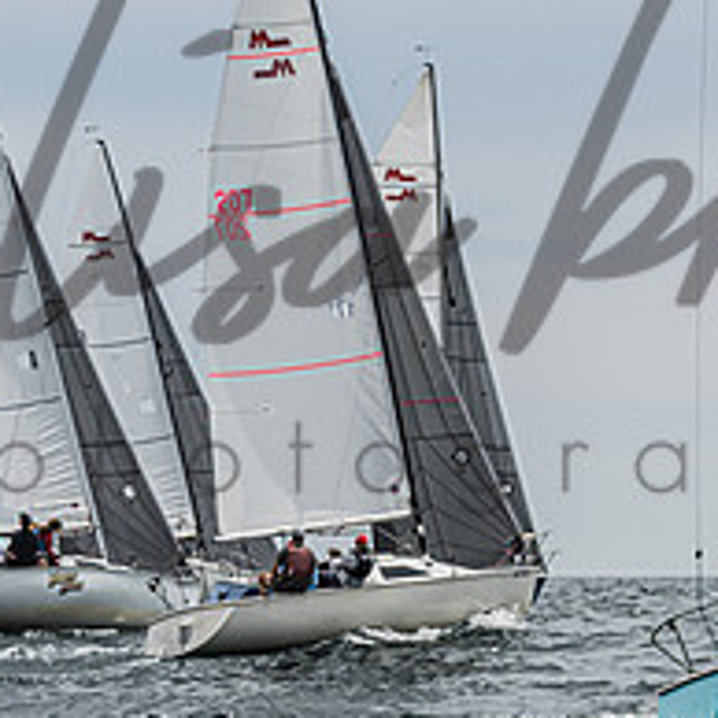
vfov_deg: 10.3
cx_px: 841
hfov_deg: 10.2
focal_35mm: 169
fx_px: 3966
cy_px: 403
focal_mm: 50
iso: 320
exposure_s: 1/2500
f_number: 5.6
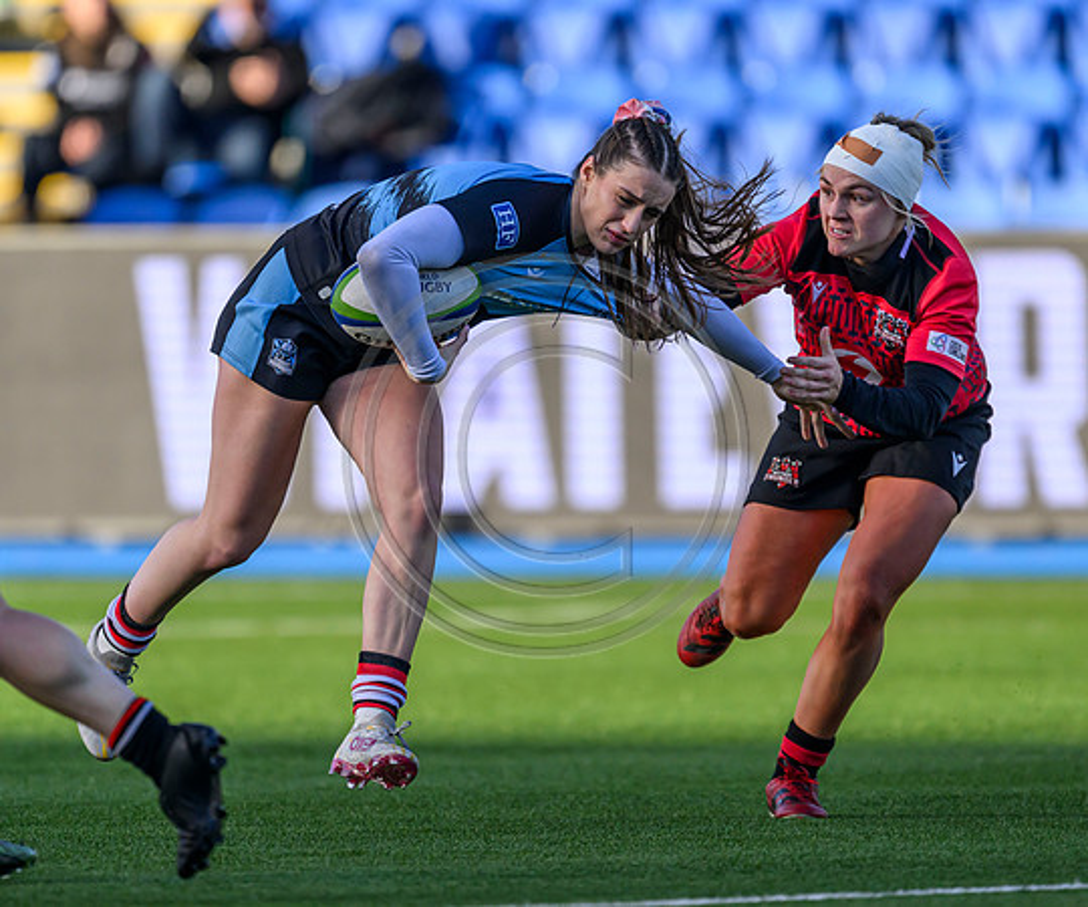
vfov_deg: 1.8
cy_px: 466
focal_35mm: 878
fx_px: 28738
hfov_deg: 2.2
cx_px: 634
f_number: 4
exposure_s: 1/2500
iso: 800
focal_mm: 560
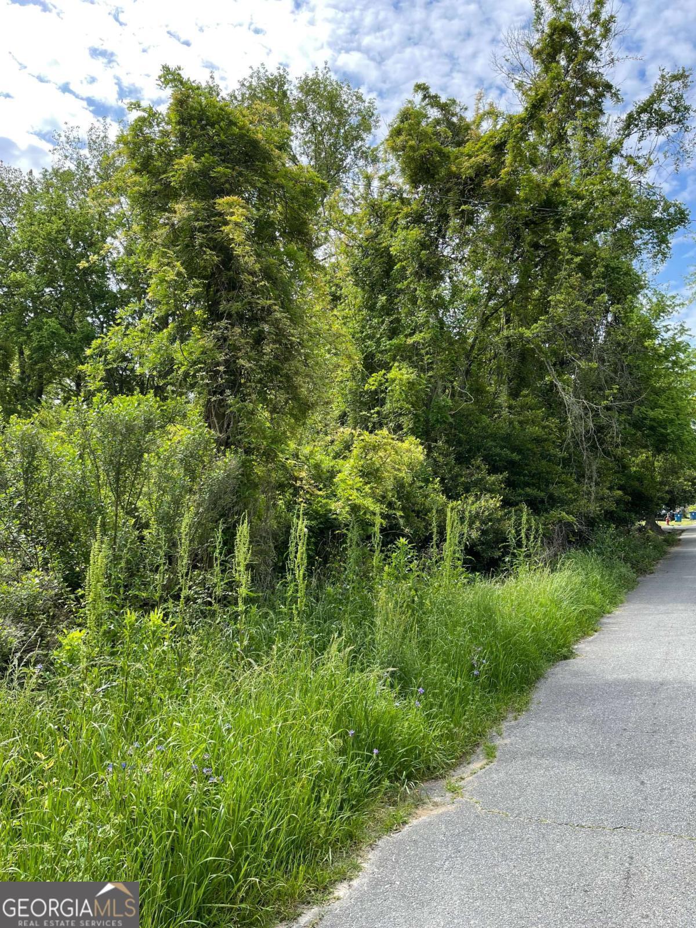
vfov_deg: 69.4
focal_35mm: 25
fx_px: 670
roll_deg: -1.3
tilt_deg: +9.6
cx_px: 348
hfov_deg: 54.9
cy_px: 464
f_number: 1.6
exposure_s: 1/1152
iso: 32
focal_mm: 5.1
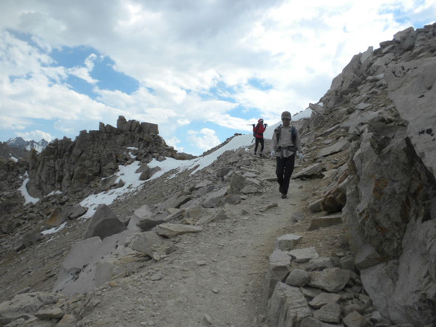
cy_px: 164
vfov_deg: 38.7
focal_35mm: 37
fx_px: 466
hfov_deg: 50.1
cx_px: 218
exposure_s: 1/167
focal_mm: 6.6
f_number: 10
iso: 64
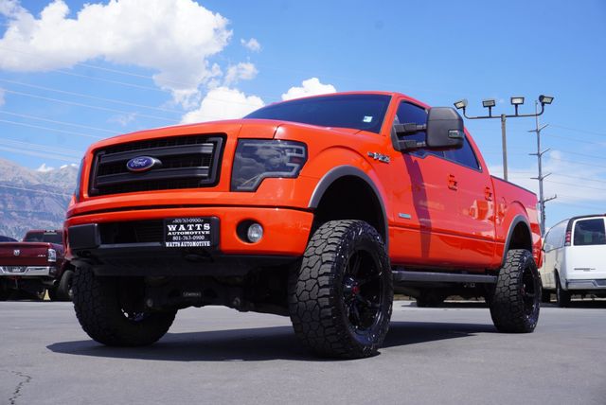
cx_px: 303
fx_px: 733
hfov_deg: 44.9
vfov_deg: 30.9
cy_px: 202
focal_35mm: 44
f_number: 11
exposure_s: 1/125
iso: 100
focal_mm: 29
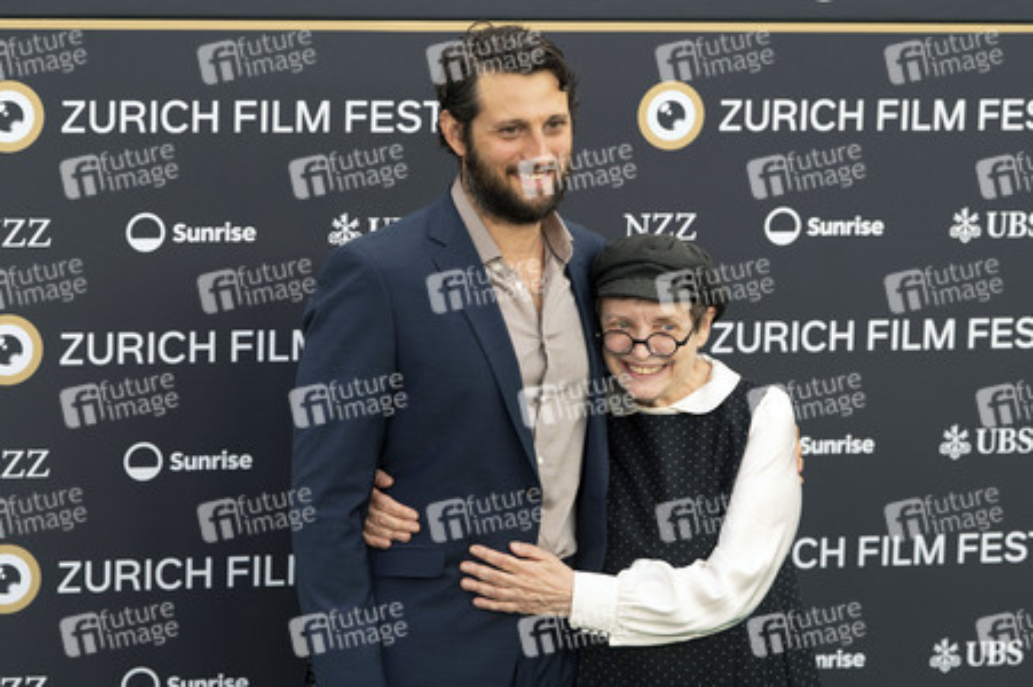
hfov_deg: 17.1
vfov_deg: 11.4
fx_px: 3431
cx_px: 516
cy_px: 317
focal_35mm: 120
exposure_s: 1/200
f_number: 4.5
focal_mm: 111
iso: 400
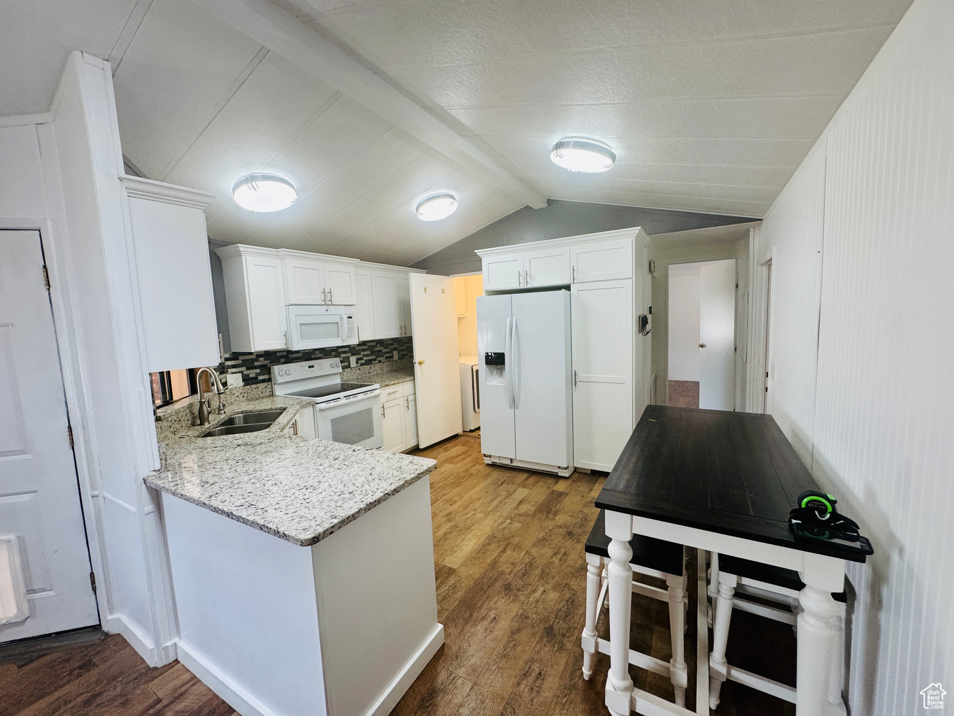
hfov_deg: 102.1
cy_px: 358
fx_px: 386
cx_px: 477
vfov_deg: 85.7
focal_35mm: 14
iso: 200
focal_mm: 2.22
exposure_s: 1/120
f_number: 2.2
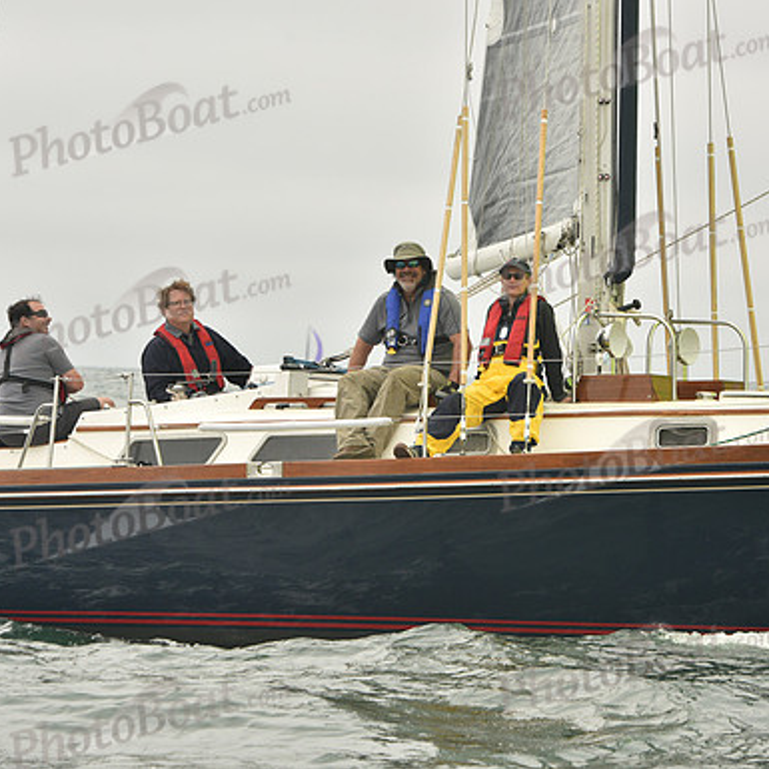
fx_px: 5152
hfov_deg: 8.5
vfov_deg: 8.5
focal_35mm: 205
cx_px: 395
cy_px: 384
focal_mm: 160
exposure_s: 1/800
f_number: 8
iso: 320
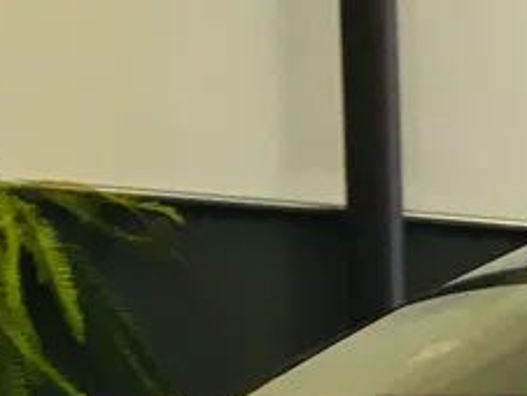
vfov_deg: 8.7
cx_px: 1308
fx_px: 2499
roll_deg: +0.8
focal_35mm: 164
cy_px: 690
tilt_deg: -3.6
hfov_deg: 10.3
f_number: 2.2
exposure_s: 1/30
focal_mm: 4.15
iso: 25
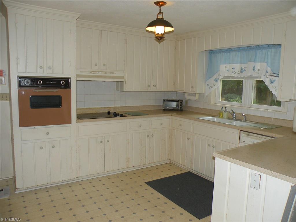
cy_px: 111
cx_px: 148
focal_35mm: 27
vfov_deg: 51.3
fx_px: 231
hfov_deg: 65.3
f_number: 2.8
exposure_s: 1/56.2
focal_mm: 4.7
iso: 64
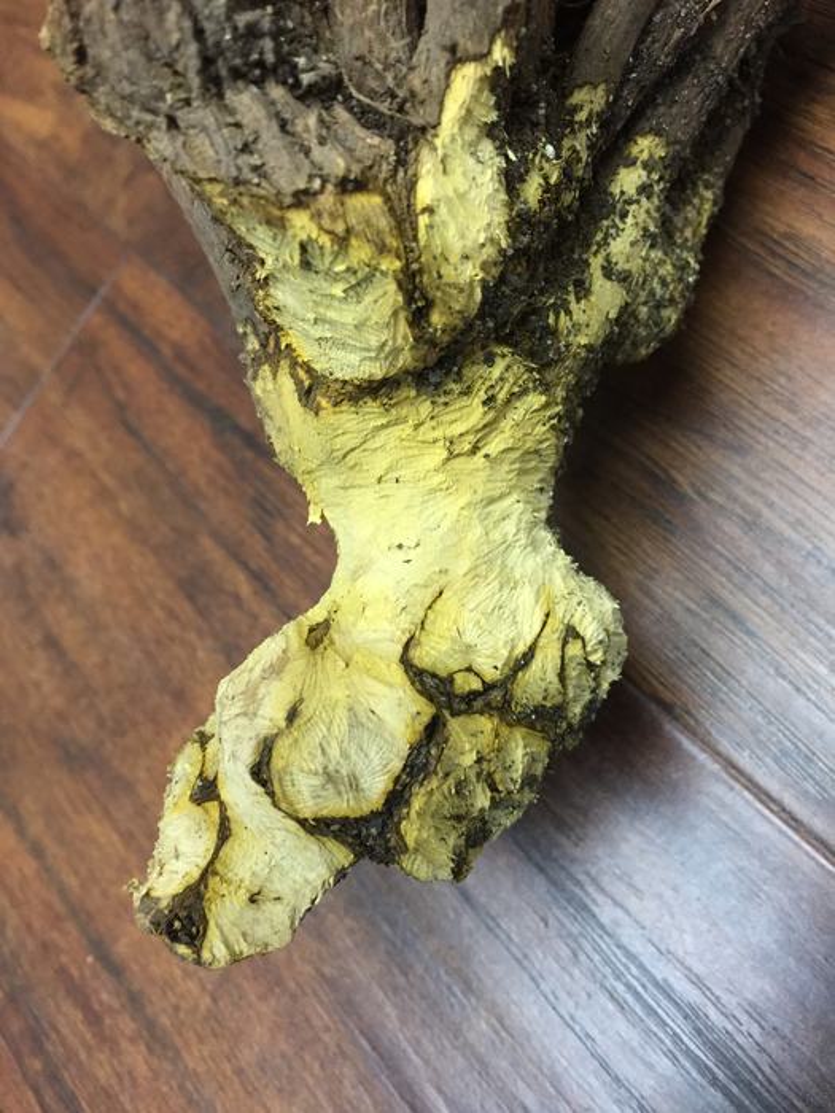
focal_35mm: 29
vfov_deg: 61.7
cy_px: 556
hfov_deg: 48.2
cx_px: 418
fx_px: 933
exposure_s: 1/30
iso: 160
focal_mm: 4.15
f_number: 2.2
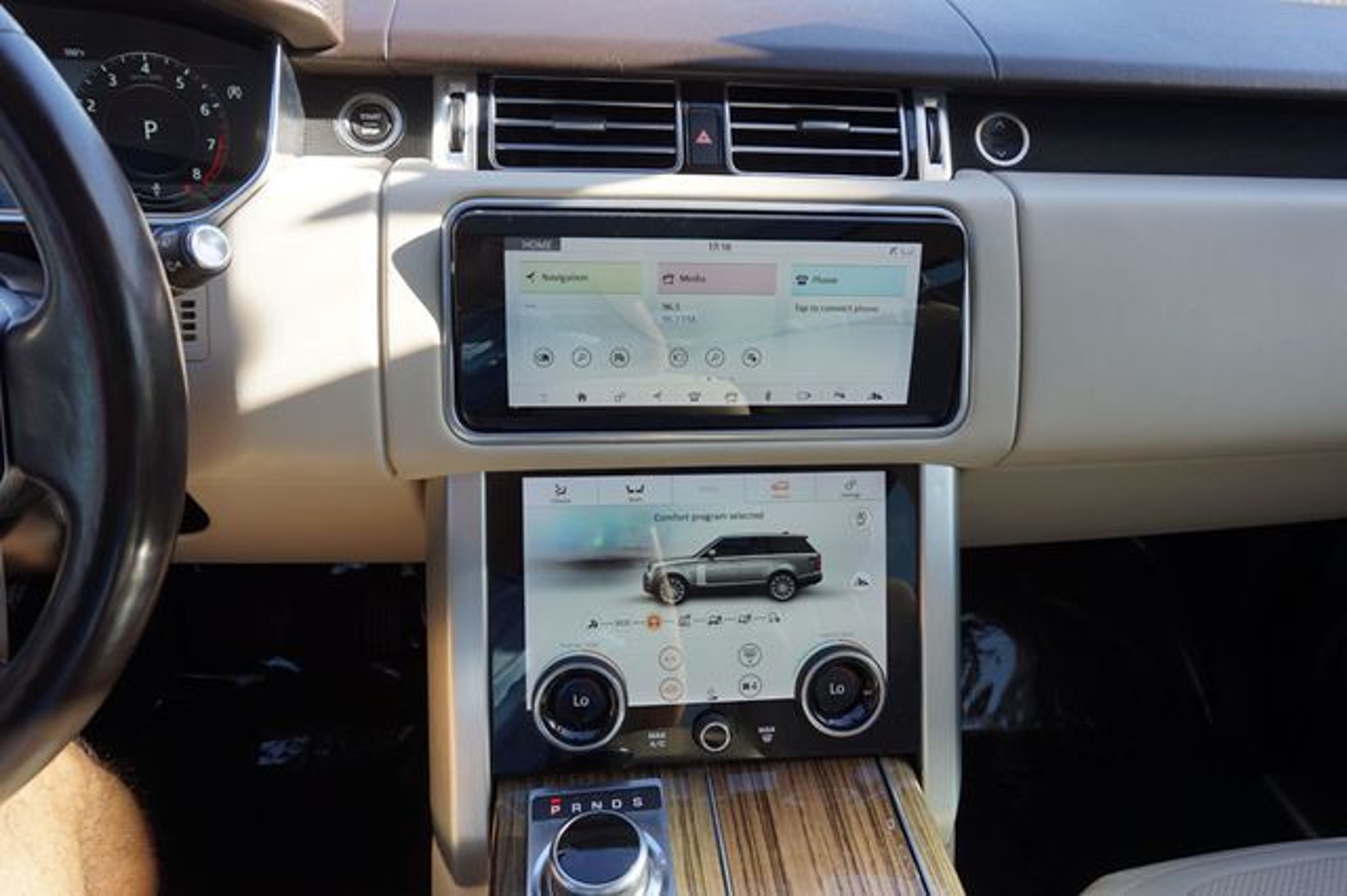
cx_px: 674
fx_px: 897
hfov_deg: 73.8
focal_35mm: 24
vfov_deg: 53.1
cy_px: 448
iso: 100
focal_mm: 16
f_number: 5
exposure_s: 1/80
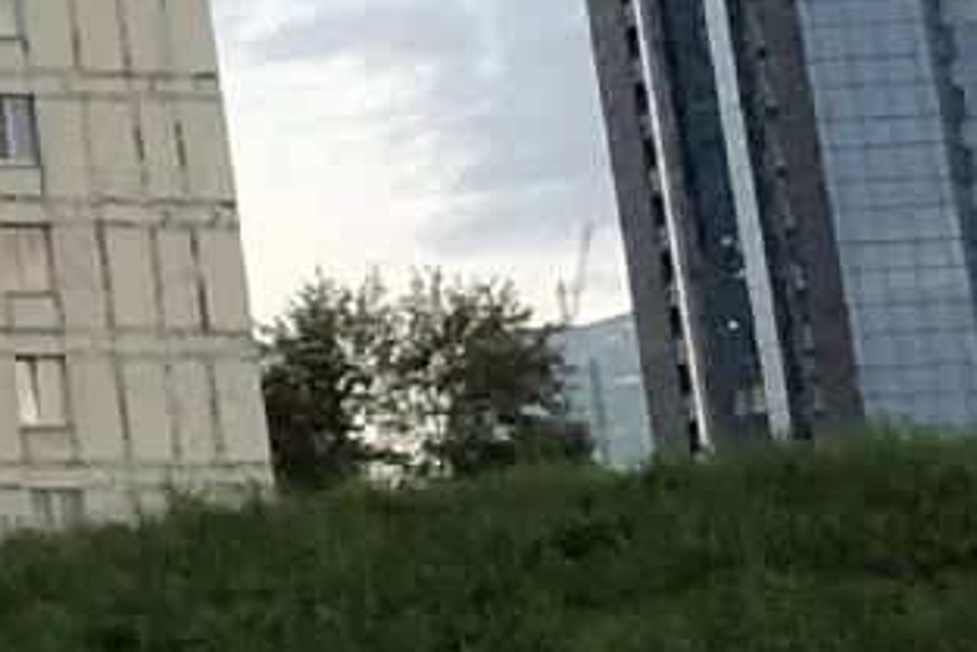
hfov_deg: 8.5
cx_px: -1283
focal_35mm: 223
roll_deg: +2.5
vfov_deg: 6.0
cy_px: -796
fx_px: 6054
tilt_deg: +19.5
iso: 40
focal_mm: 4
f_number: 1.8
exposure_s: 1/30
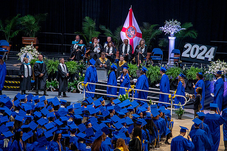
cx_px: 114
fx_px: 1386
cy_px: 76
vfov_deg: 6.2
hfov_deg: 9.4
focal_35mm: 220
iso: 1600
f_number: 5.3
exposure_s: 1/200
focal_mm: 220
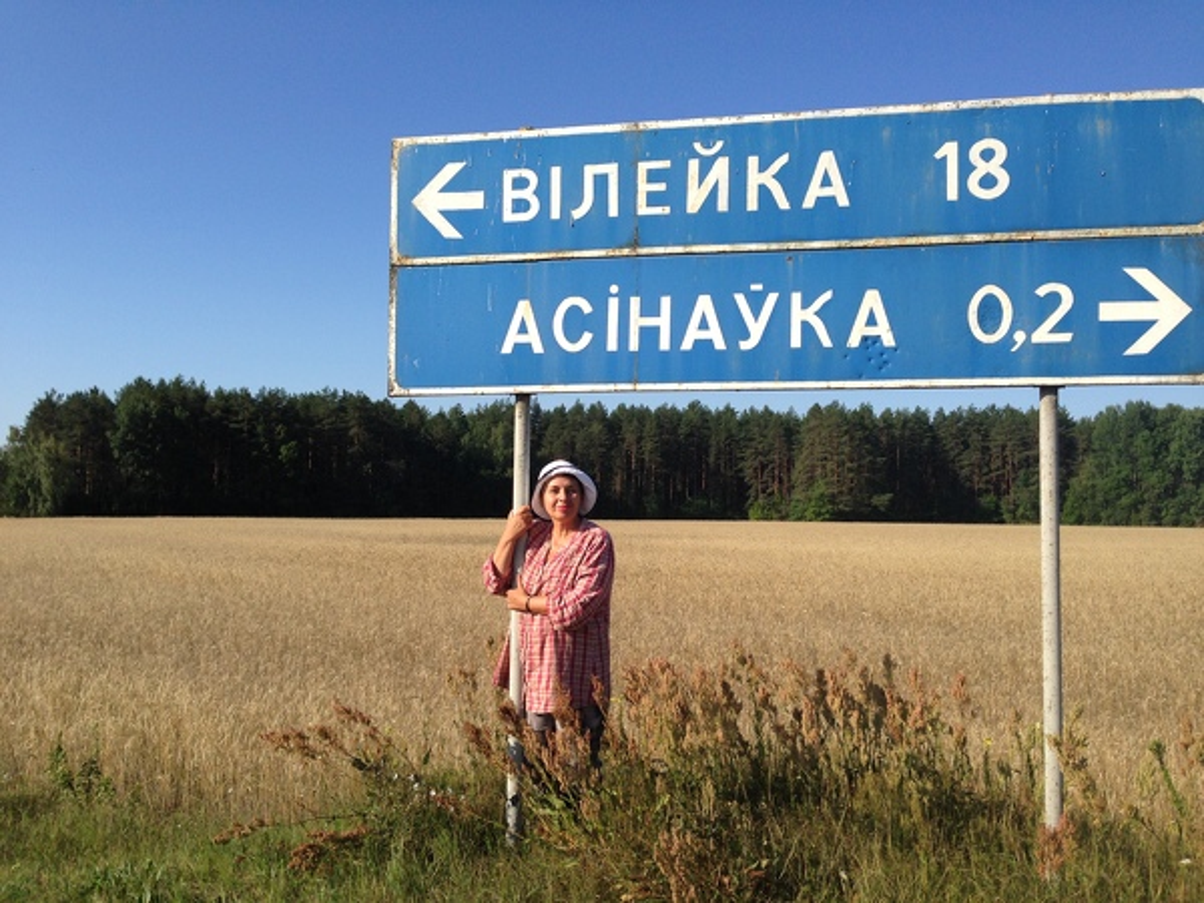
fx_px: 1148
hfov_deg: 55.4
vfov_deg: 42.9
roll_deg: -2.7
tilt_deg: +1.3
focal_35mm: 33
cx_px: 602
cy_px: 452
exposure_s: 1/1550
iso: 50
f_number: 2.4
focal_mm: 4.12
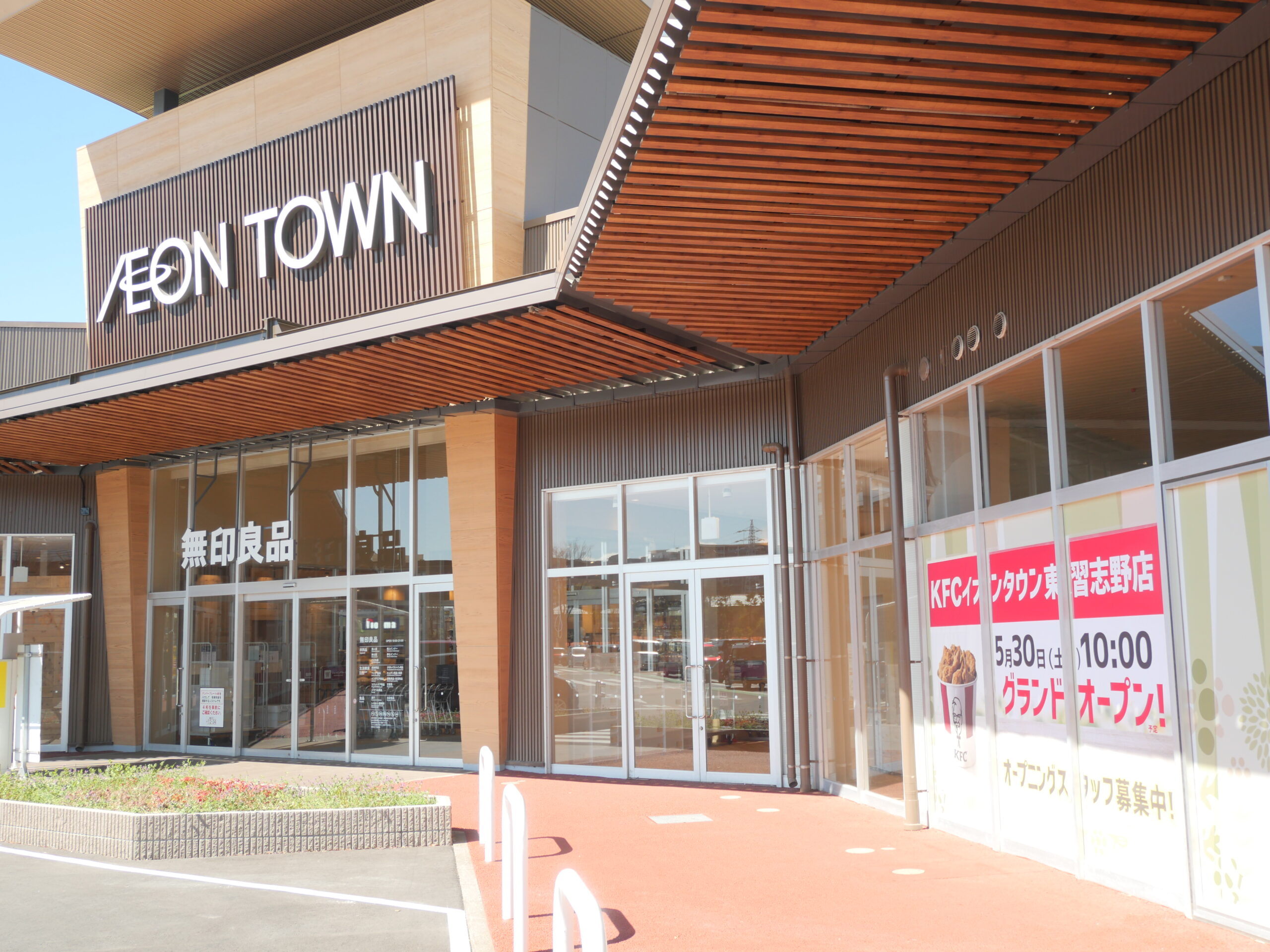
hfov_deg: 51.4
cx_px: 635
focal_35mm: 36
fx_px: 1321
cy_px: 476
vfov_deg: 39.7
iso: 200
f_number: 4.2
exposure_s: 1/320
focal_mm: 18
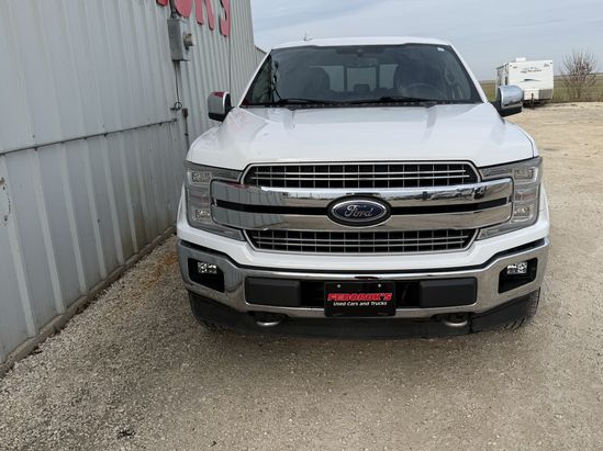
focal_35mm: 28
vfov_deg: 49.5
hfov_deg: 63.2
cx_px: 342
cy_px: 193
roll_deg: +2.6
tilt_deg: -12.0
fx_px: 487
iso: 80
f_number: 1.78
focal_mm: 6.76
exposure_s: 1/4167
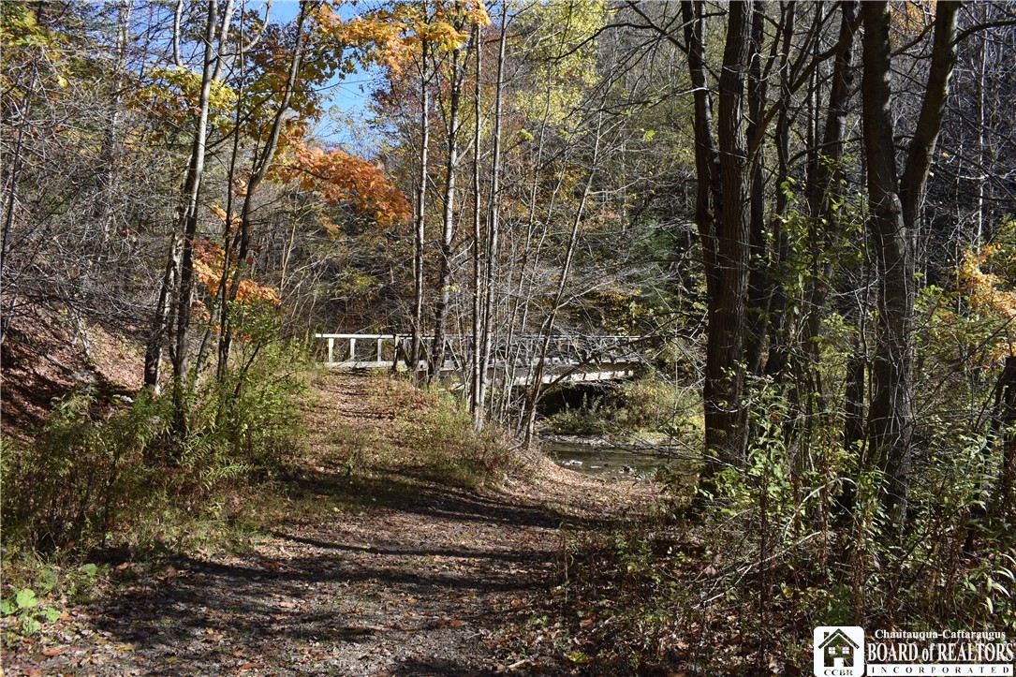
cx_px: 508
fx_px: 762
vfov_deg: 47.9
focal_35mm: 27
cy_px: 338
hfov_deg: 67.4
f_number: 8
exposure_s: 1/250
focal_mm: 18
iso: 280
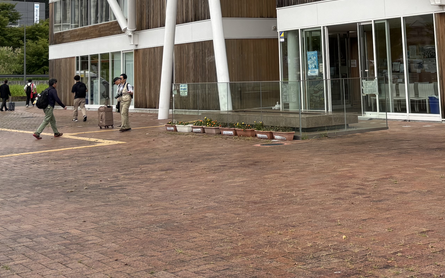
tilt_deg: +5.7
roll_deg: +2.7
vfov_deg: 20.1
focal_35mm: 62
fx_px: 752
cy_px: -19
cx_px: 297
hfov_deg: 32.7
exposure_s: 1/654
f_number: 1.6
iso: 50
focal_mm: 5.96
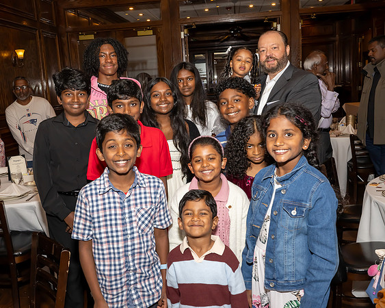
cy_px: 154
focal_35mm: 39
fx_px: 440
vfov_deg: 38.6
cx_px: 185
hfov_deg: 47.3
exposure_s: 1/250
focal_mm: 32.5
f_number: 9
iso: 500
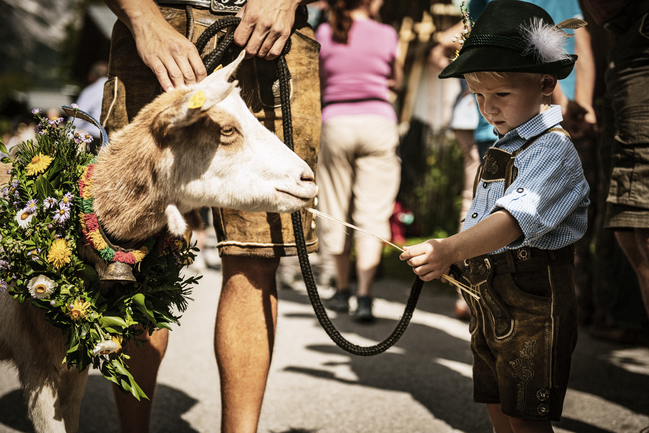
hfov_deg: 33.4
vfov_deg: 22.6
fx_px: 1082
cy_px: 216
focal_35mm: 60
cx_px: 324
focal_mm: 60
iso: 320
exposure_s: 1/4000
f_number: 3.5
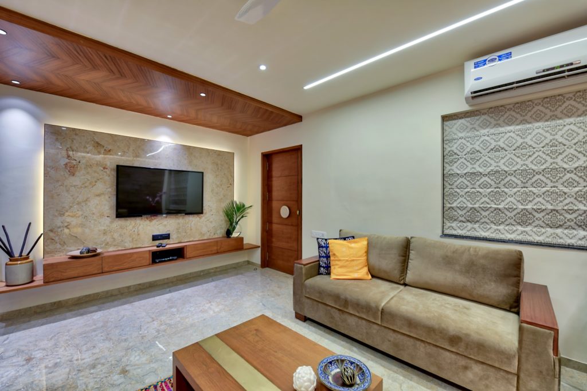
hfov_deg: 100.4
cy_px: 196
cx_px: 294
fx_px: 245
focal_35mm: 15
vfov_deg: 77.3
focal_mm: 15
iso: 100
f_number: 9
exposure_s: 1/5
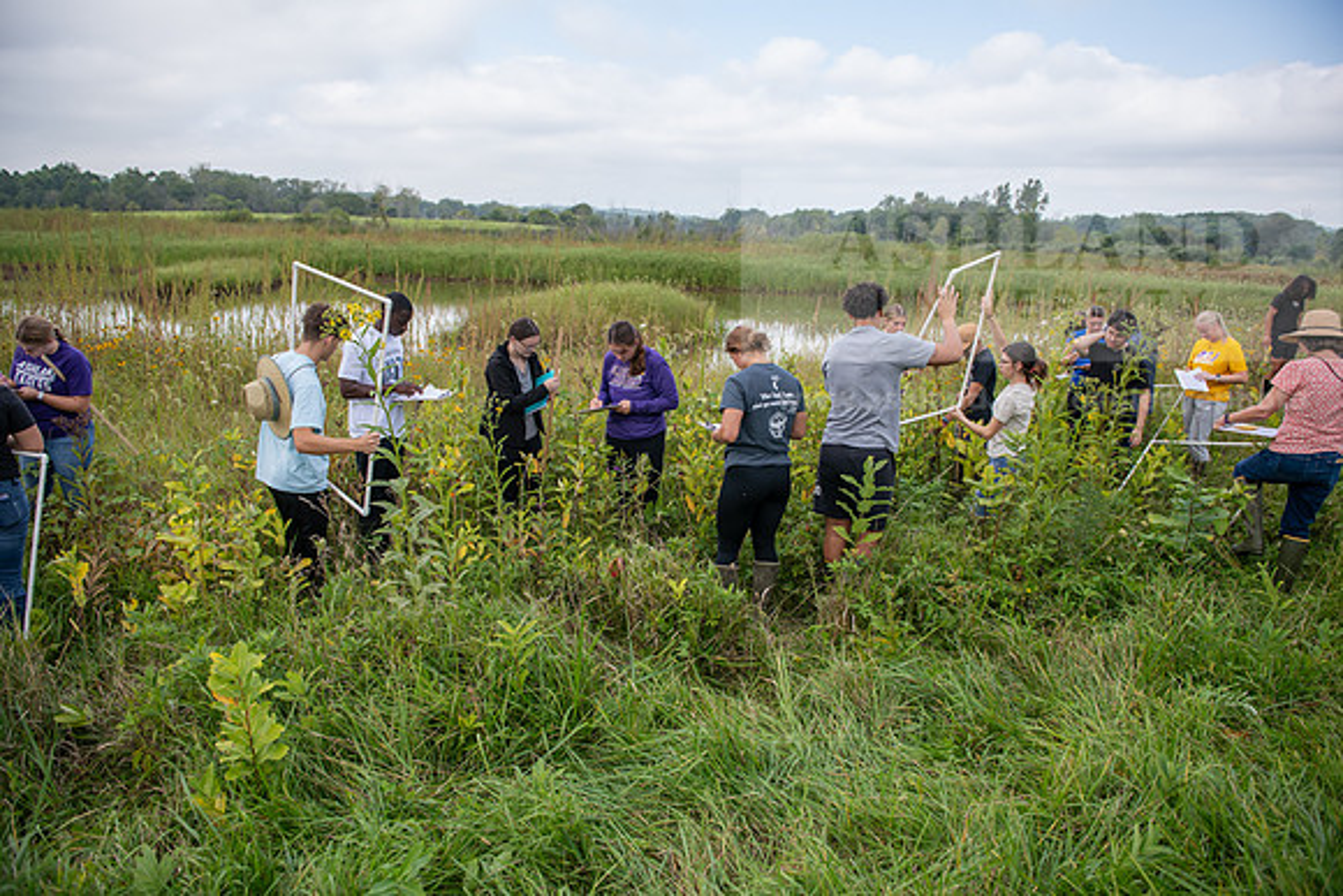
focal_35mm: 24
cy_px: 448
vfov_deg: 53.2
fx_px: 896
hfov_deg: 73.7
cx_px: 672
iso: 100
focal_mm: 24
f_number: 3.5
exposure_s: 1/400
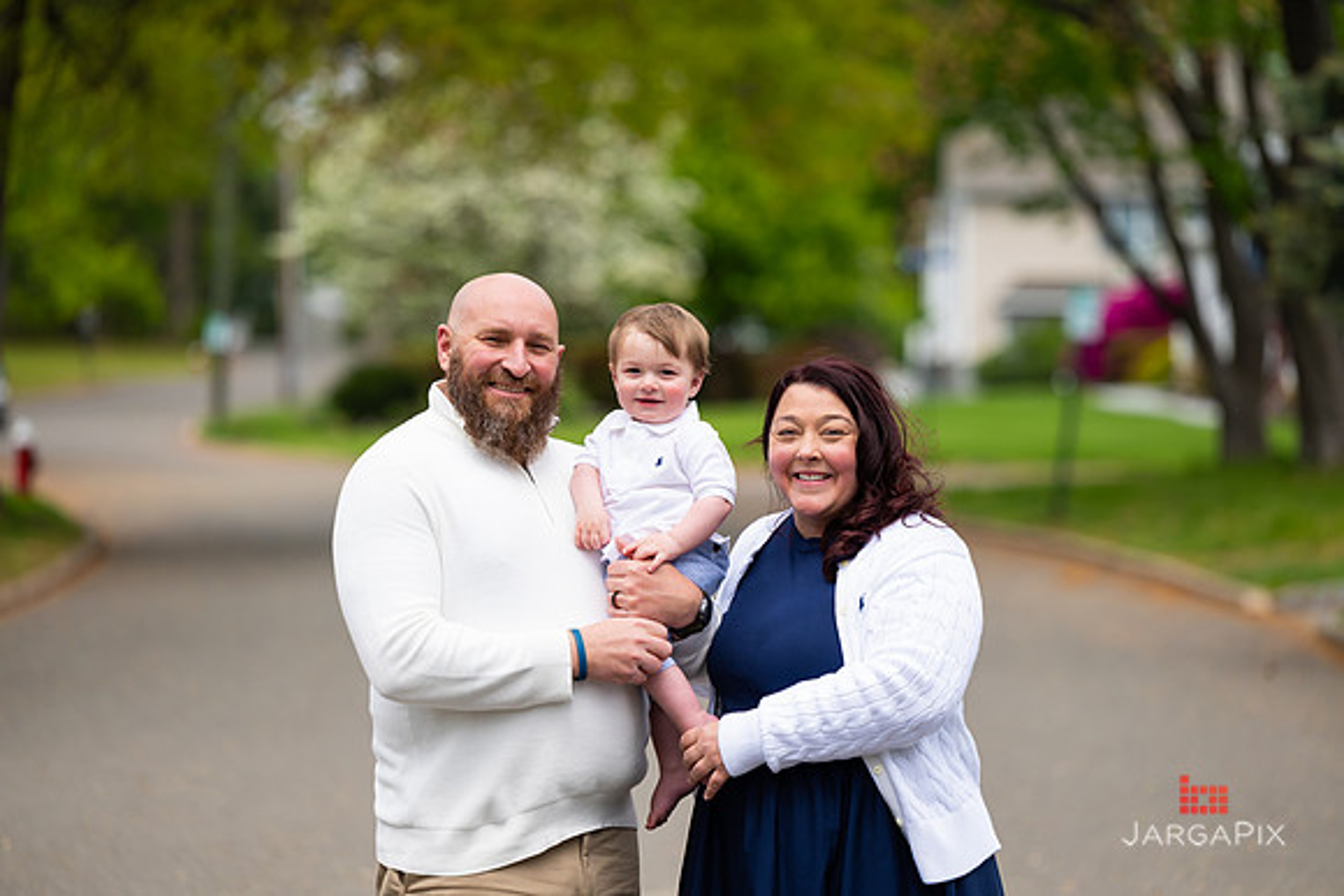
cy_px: 437
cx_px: 673
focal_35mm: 157
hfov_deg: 13.1
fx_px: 5853
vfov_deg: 8.8
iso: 200
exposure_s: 1/2000
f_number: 3.2
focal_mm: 150
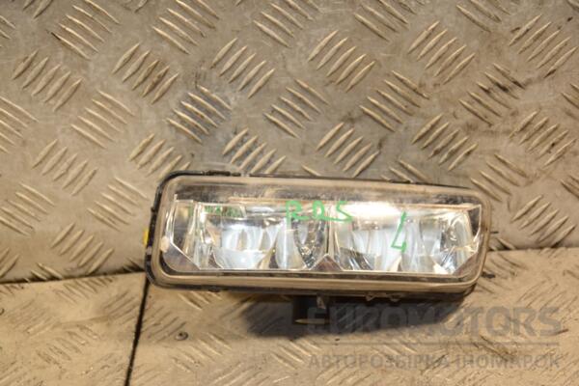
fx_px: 1592
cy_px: 193
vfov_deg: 13.8
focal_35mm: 99
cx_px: 290
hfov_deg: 20.6
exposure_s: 1/200
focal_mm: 66
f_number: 5.6
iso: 800
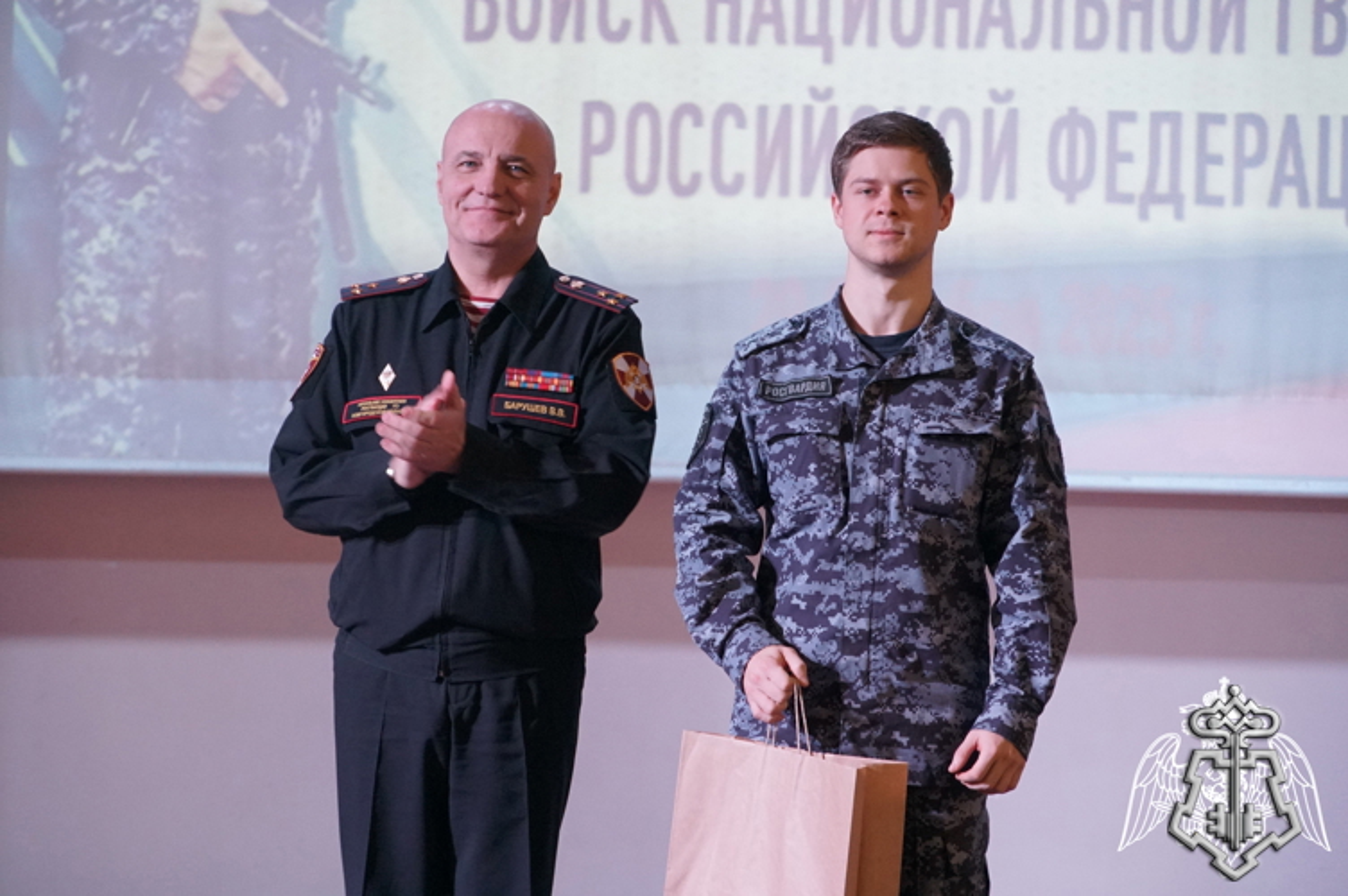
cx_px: 674
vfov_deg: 9.8
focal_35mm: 140
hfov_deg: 14.7
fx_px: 5219
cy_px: 448
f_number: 5.6
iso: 3200
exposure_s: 1/100
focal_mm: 93
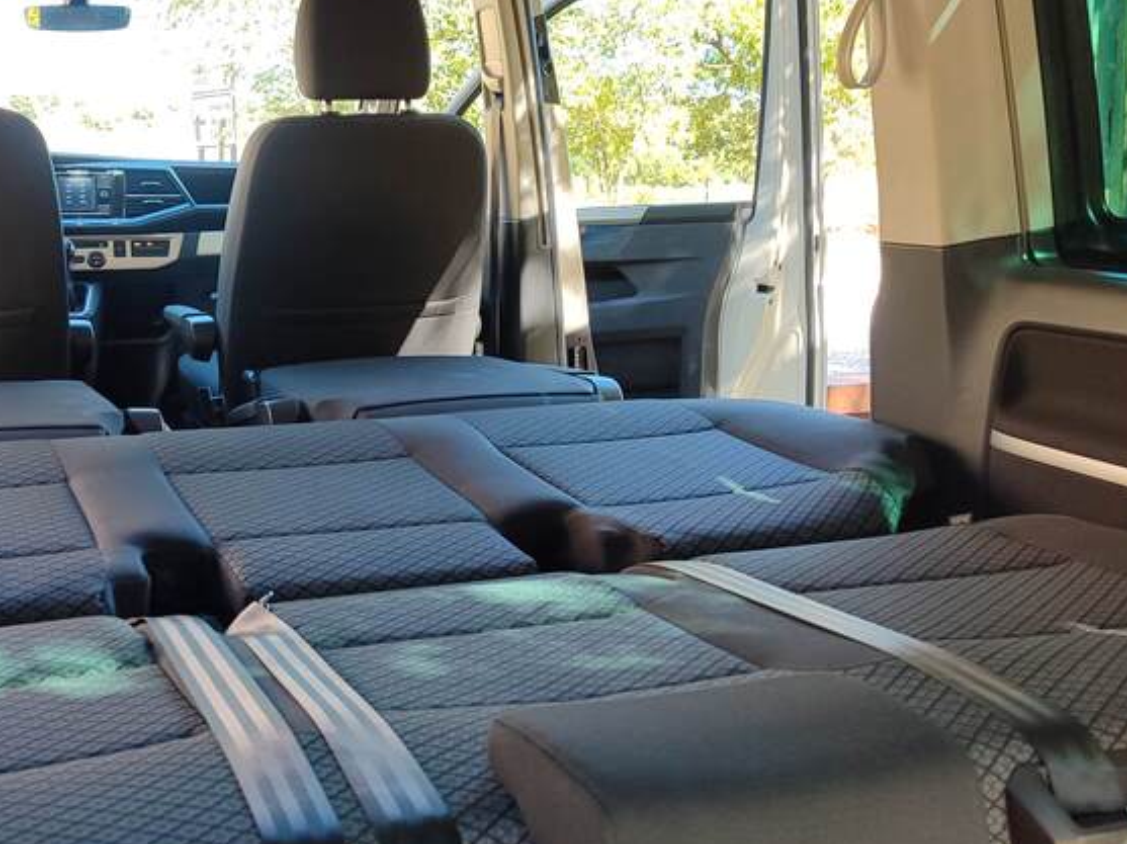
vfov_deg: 31.5
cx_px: 342
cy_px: 419
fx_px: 1497
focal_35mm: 46
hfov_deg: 40.5
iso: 56
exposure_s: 1/50
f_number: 1.89
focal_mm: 5.95
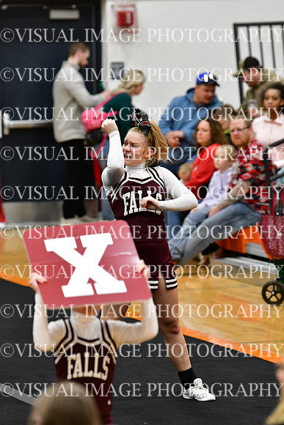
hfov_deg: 5.4
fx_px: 3015
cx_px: 142
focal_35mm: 255
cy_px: 212
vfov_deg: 8.1
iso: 4000
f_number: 3.5
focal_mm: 170
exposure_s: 1/500
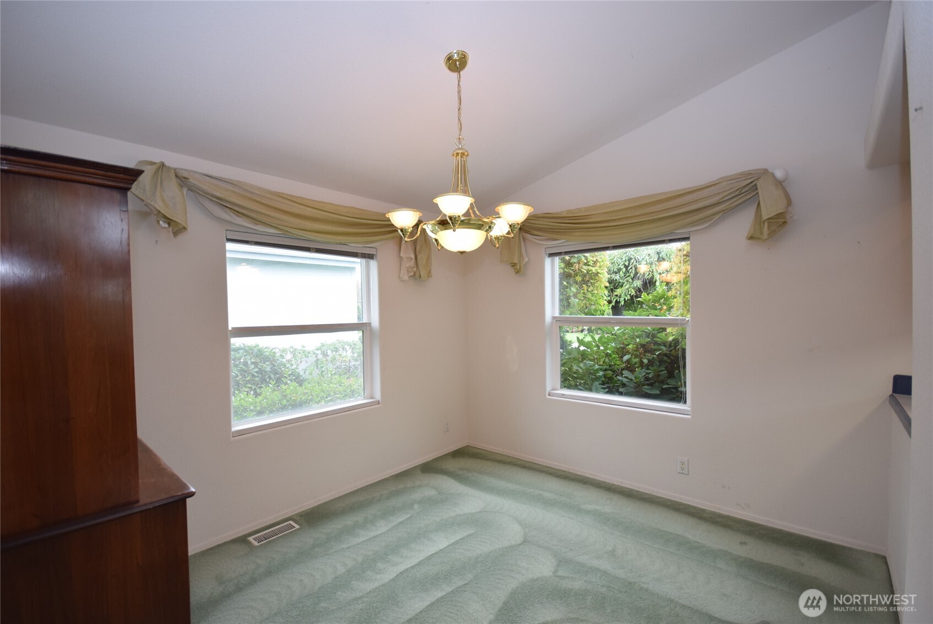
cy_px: 312
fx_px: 389
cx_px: 466
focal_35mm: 15
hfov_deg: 100.4
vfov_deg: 77.4
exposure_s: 1/100
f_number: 5
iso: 400
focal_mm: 10
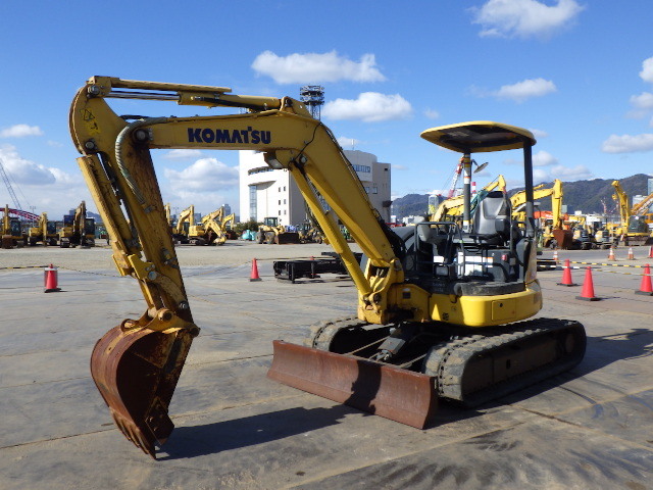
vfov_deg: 49.7
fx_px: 528
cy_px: 245
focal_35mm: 28
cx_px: 326
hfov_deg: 63.4
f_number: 4.2
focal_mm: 5
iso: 125
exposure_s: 1/1000
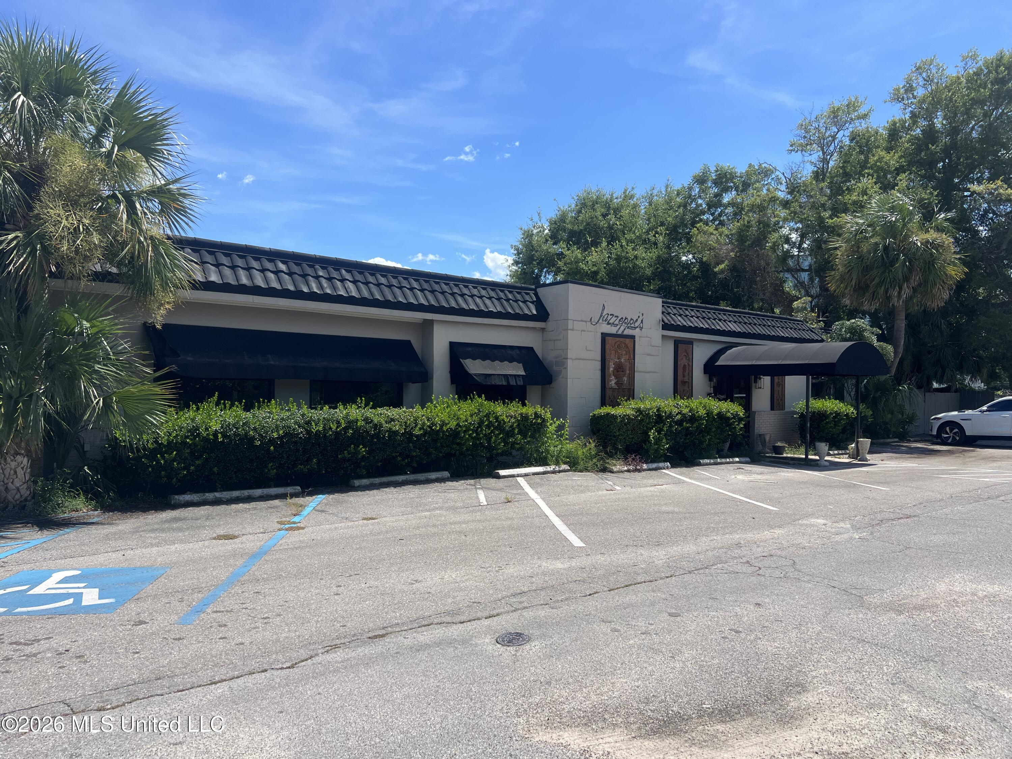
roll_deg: -0.5
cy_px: 380
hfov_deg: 67.3
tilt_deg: +0.9
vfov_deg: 53.1
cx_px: 506
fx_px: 760
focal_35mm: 26
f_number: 1.5
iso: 50
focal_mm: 5.7
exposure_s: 1/4274
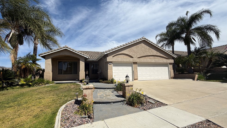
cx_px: 111
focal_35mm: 16
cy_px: 66
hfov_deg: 99.4
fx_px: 96
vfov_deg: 67.1
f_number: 2.2
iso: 20
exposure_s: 1/1399
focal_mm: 2.22
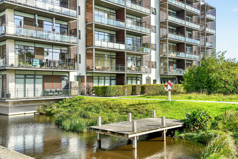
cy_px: 80
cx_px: 119
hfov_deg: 51.9
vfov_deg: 35.9
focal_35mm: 37
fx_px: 245
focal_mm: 37
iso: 400
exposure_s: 1/200
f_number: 8
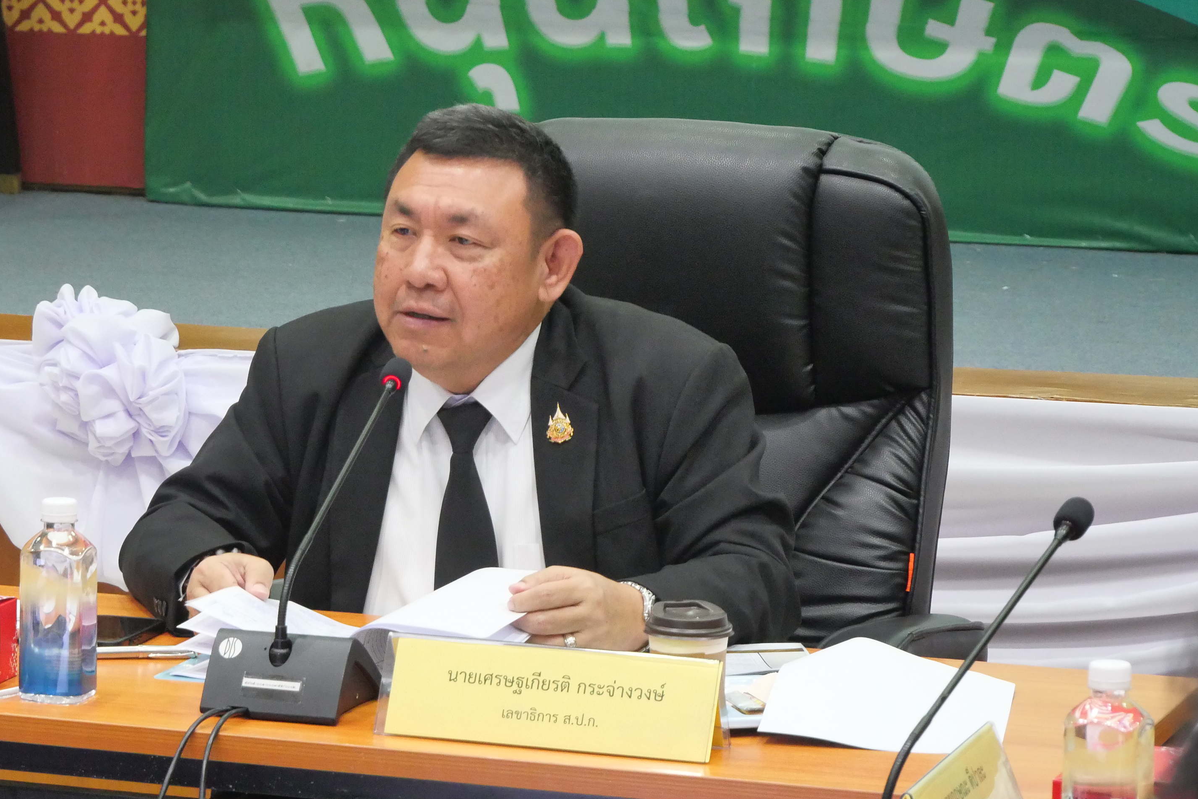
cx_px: 424
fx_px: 5390
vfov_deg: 8.5
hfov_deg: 12.7
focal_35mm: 162
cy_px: 322
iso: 3200
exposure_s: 1/60
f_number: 5.6
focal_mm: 60
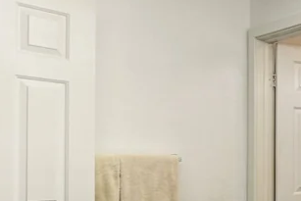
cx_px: 433
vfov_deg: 26.4
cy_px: 166
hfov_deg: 28.5
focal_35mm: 50
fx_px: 418
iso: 400
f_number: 9
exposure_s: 1/50
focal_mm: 10
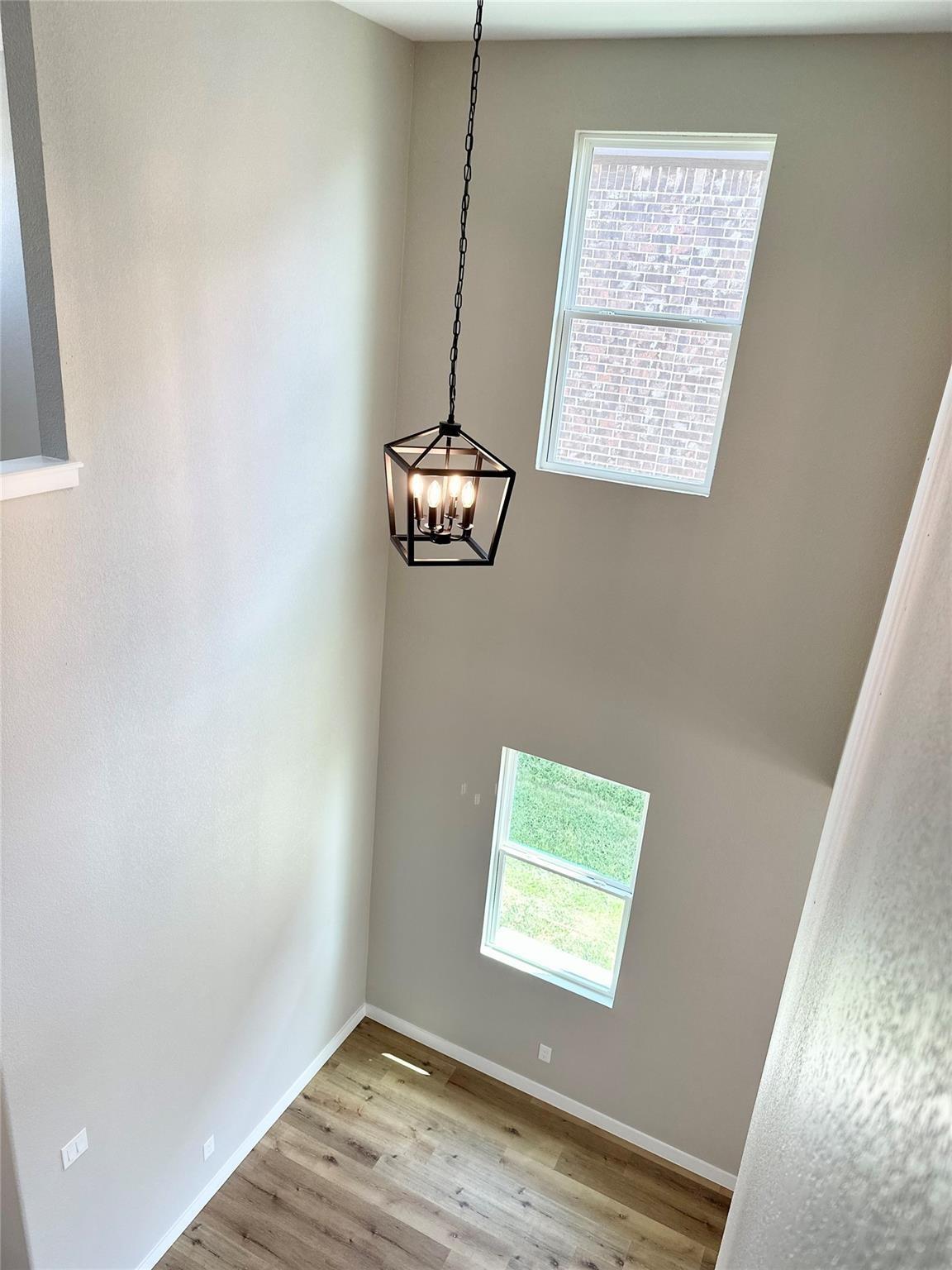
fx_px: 880
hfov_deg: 56.8
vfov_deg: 71.6
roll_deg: -5.5
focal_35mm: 24
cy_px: 635
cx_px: 476
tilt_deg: -22.3
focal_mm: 6.86
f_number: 1.78
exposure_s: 1/161
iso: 100
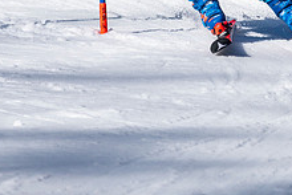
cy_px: -42
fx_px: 15826
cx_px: 136
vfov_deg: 0.7
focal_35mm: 1950
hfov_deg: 1.1
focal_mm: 560
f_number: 8
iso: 500
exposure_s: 1/2000
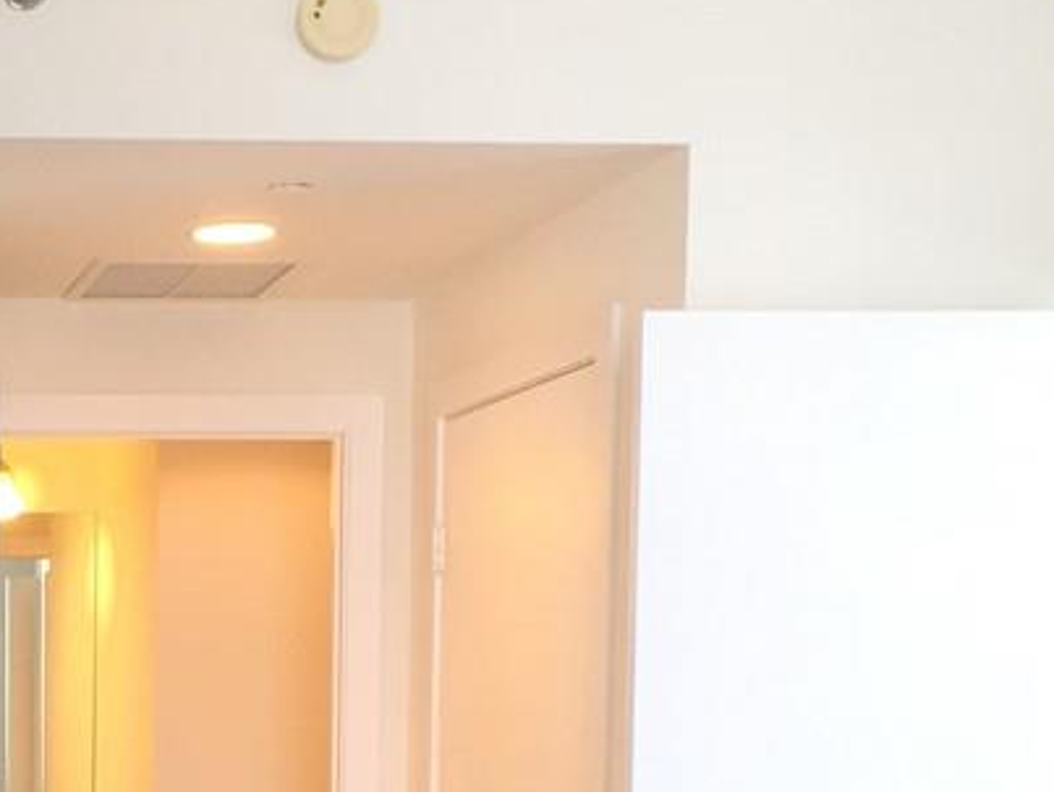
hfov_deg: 16.5
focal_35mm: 115
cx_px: -175
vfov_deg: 12.6
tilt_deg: -4.4
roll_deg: -0.2
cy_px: 904
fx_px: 3505
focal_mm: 4.15
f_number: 2.2
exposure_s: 1/40
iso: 25
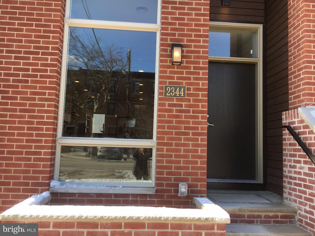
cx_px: 158
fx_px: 264
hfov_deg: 61.7
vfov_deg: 48.2
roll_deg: -2.3
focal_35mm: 29
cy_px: 118
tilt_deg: +5.6
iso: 25
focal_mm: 4.15
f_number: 2.2
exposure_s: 1/281
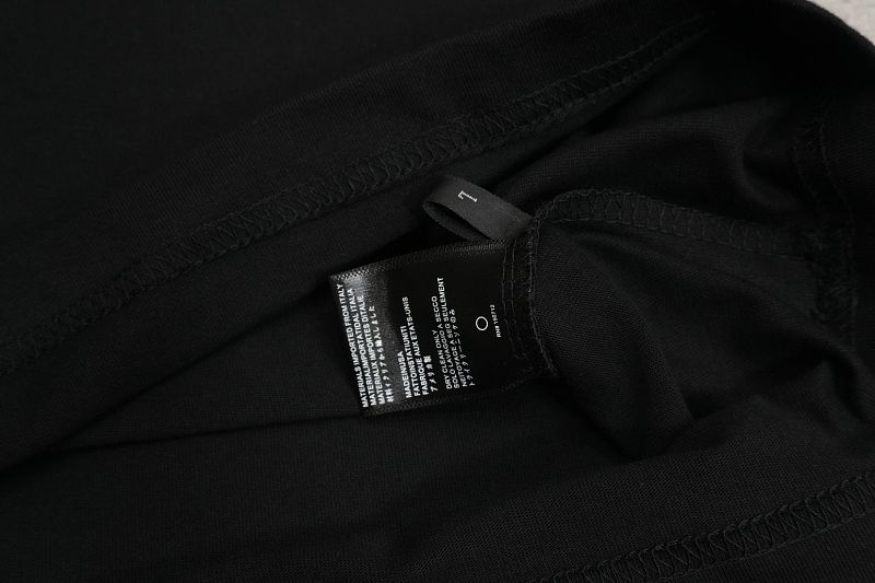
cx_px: 438
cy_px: 292
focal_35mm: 40
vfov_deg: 33.0
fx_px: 984
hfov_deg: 47.9
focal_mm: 27
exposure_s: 1/160
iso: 1000
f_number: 8
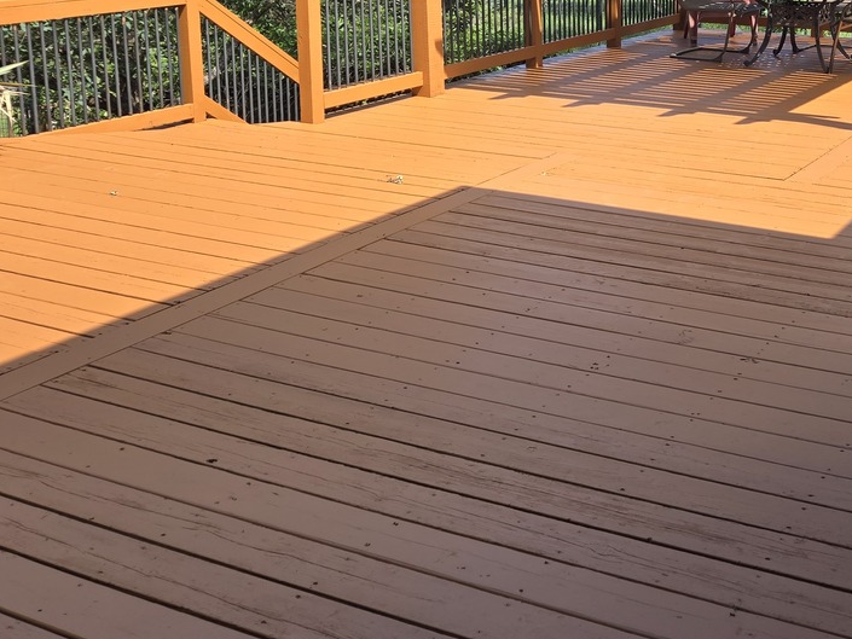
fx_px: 1157
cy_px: 92
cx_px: 676
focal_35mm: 47
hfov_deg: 39.0
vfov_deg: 29.9
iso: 25
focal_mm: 5.4
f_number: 1.8
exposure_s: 1/850
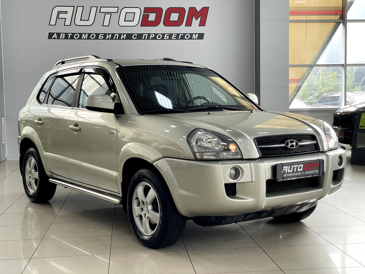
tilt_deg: -2.8
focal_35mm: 52
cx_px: 182
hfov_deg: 36.8
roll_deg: +1.0
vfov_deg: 28.0
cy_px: 137
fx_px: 548
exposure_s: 1/99
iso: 100
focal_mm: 6
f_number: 2
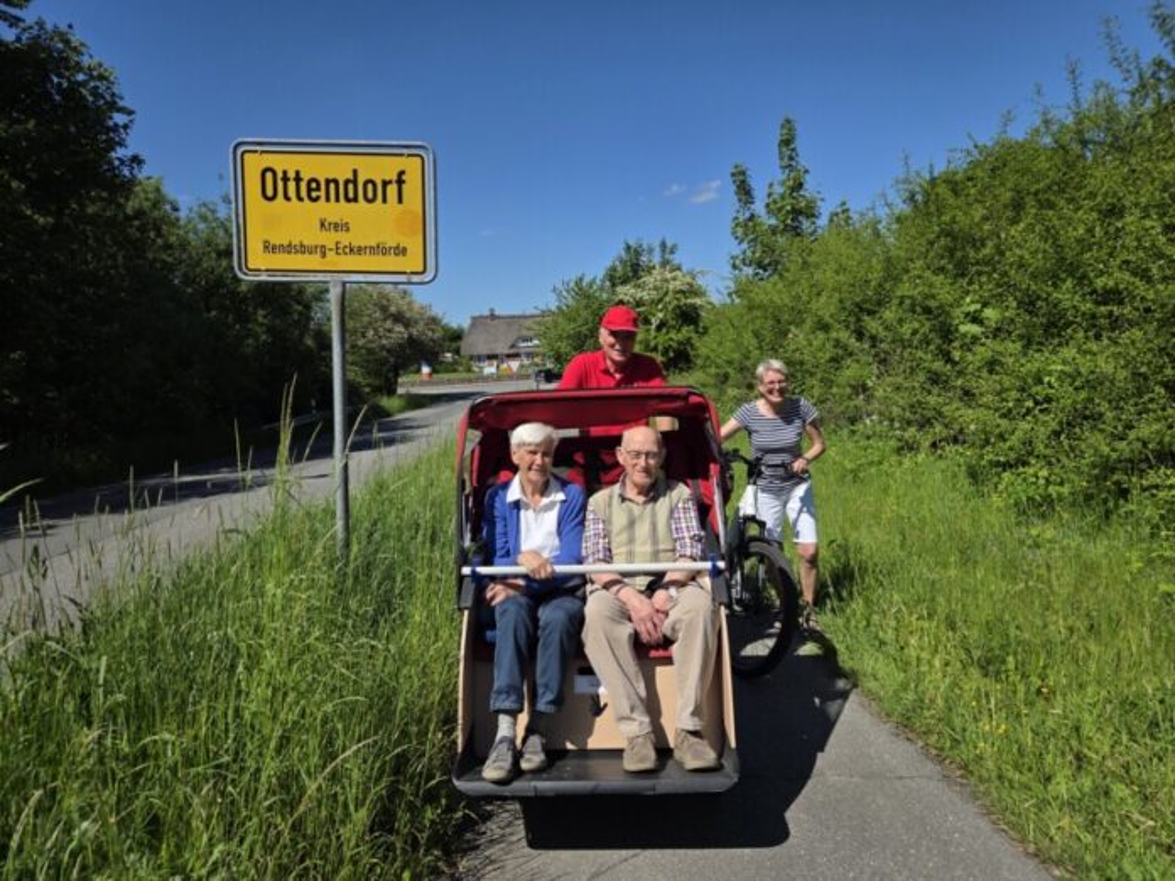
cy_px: 440
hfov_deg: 73.9
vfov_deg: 58.9
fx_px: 781
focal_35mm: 23
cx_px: 588
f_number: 1.8
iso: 64
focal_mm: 5.4
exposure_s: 1/7891
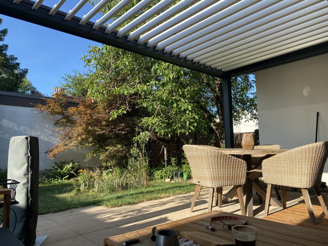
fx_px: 246
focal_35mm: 26
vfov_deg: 53.1
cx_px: 164
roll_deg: +0.8
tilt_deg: +5.6
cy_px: 123
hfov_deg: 67.3
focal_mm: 4.25
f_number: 1.8
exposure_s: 1/1053
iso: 32
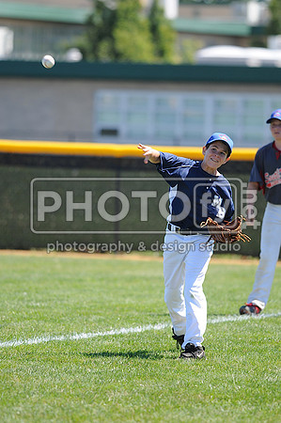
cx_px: 140
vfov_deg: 4.6
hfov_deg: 3.0
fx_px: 5281
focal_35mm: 450
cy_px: 212
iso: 200
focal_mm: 300
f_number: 4
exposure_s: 1/800
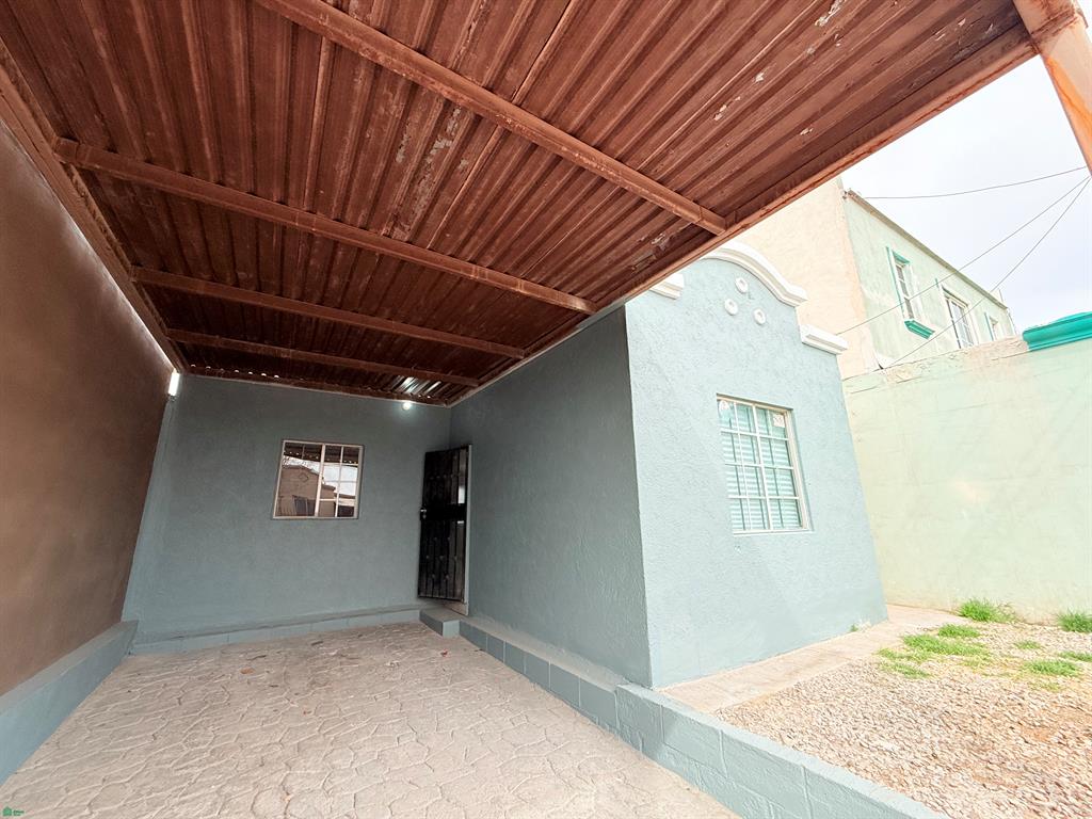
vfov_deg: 85.7
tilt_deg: +15.4
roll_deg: +0.7
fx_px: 442
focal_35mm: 14
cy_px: 410
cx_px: 546
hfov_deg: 102.1
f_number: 2.2
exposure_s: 1/686
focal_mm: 2.22
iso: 50
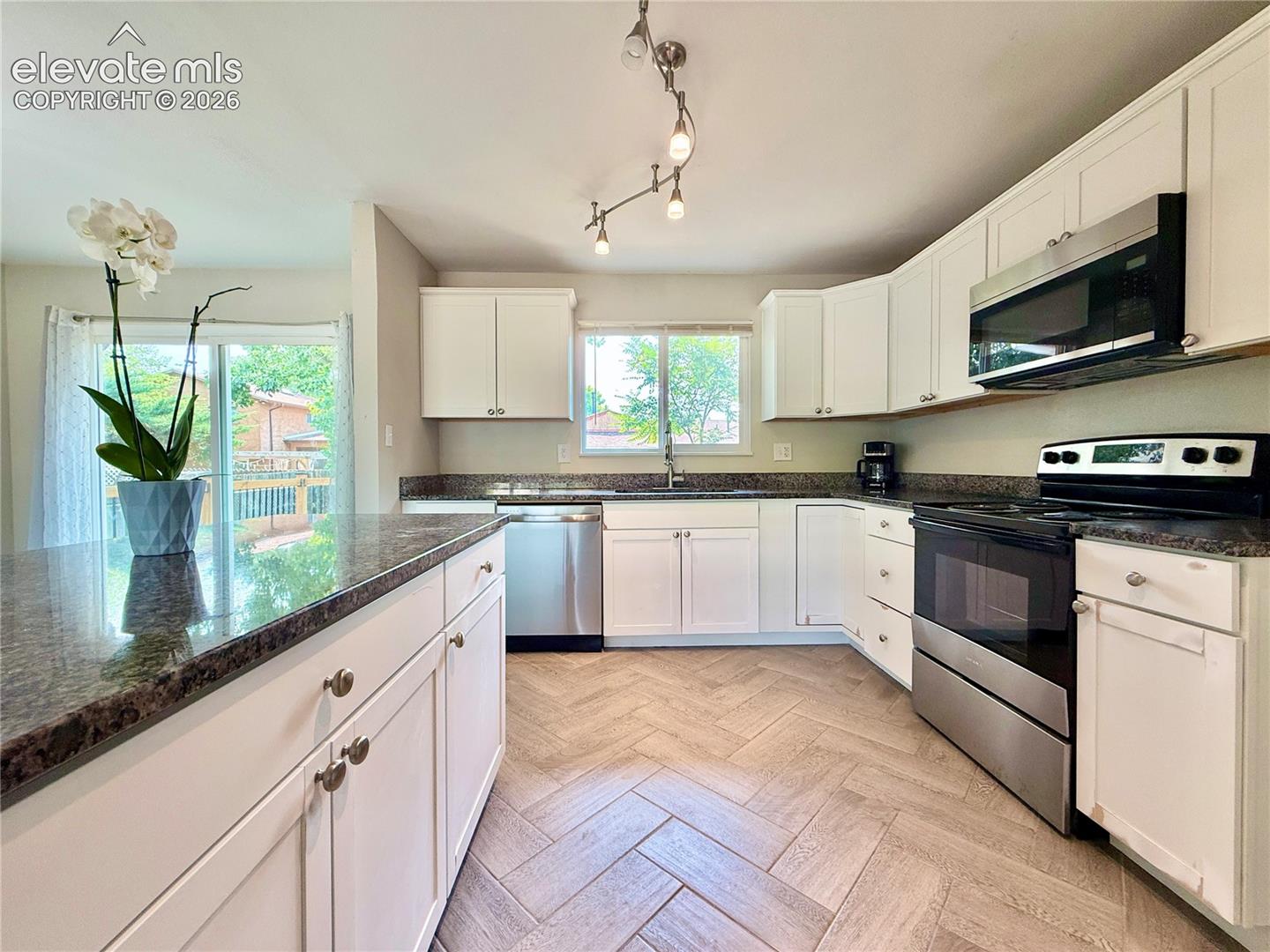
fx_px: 514
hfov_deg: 102.1
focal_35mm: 14
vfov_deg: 85.7
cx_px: 635
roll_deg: +0.2
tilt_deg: -0.5
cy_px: 476
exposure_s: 1/120
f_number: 2.2
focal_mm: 2.22
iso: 125
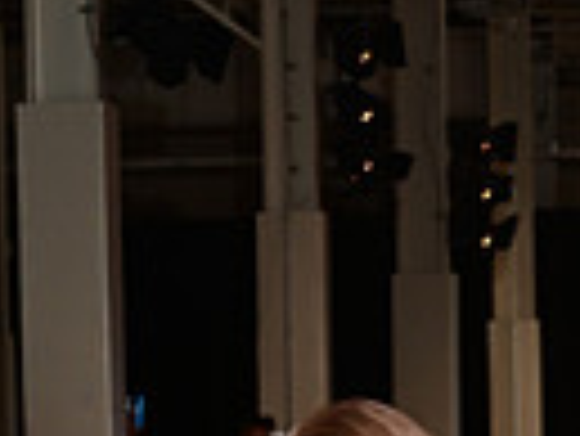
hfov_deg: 6.6
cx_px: 270
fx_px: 5065
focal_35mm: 302
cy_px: 1110
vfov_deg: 4.8
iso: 1000
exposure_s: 1/125
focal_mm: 70
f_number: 6.3
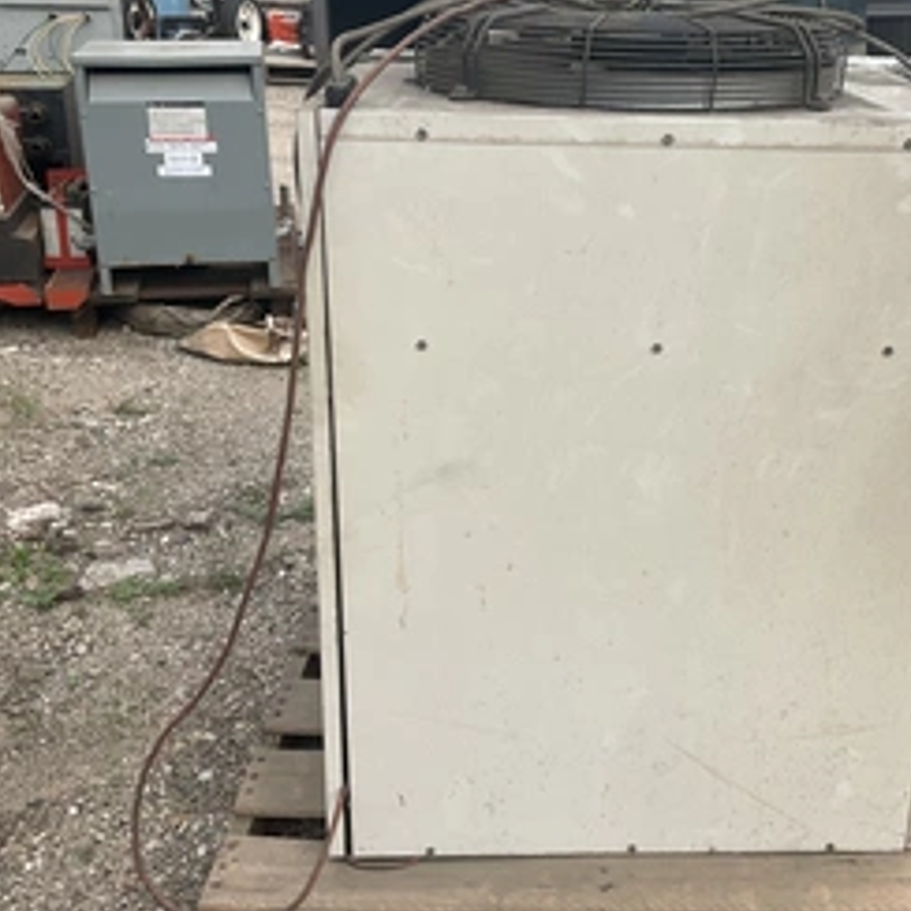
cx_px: 597
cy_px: 418
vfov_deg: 40.0
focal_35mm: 42
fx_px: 1251
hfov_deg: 39.6
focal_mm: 3
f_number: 1.8
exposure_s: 1/642
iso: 25
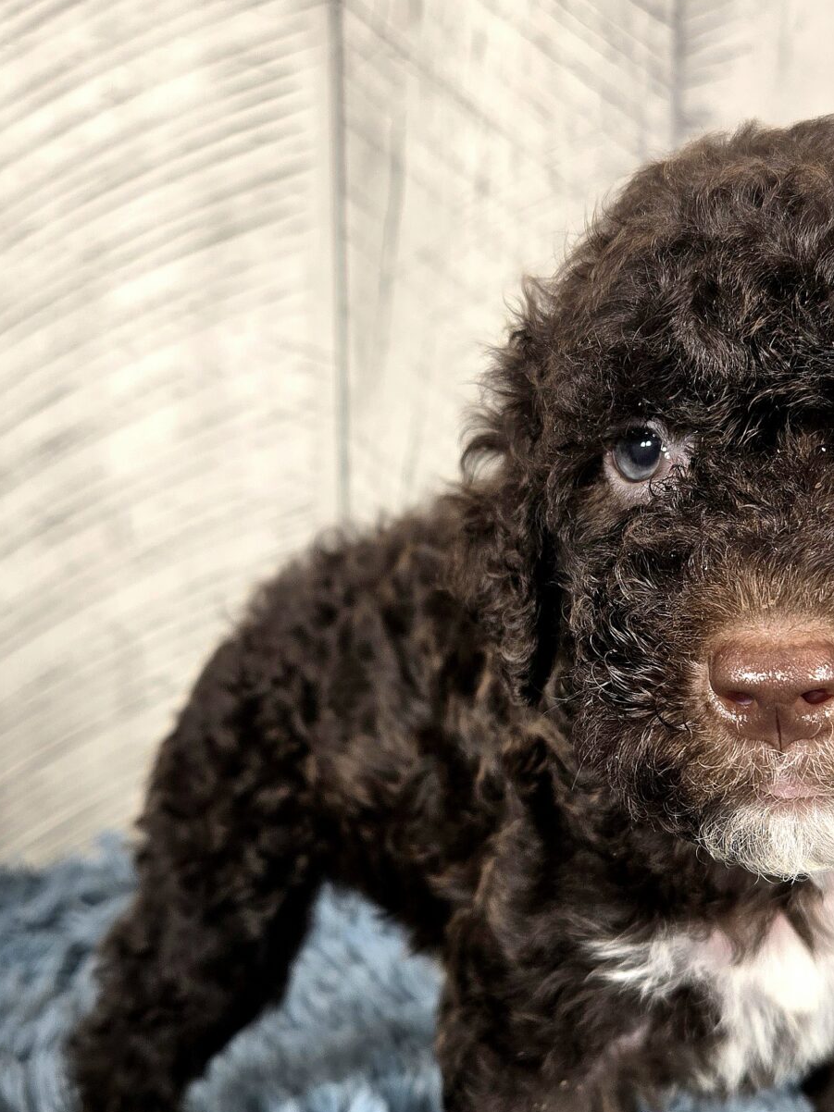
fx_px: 1575
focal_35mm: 49
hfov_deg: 29.4
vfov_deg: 38.7
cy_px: 696
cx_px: 588
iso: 50
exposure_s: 1/120
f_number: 1.8
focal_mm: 5.4
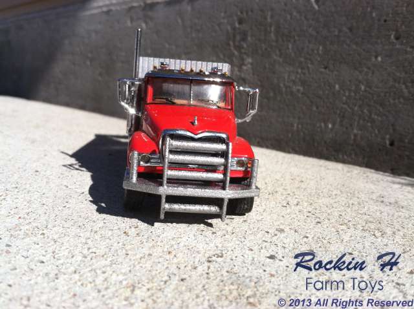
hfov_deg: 52.7
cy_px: 154
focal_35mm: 35
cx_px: 207
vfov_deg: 40.6
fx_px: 418
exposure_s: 1/2000
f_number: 2.8
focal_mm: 3.85
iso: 80
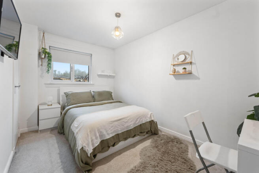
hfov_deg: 104.2
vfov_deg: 81.2
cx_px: 130
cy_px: 86
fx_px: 101
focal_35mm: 14
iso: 640
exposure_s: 1/4
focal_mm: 14
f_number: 8
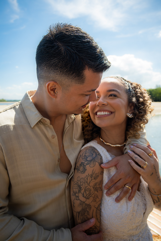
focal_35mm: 27
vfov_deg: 67.4
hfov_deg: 47.9
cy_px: 120
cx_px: 80
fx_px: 181
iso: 500
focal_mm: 18
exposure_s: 1/3200
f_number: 3.5
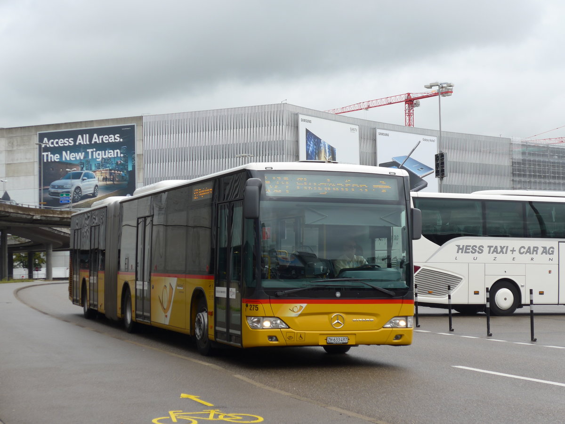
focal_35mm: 70
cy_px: 212
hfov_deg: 27.8
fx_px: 1143
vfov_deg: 21.0
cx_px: 282
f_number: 4.1
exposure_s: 1/400
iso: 80
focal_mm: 14.2
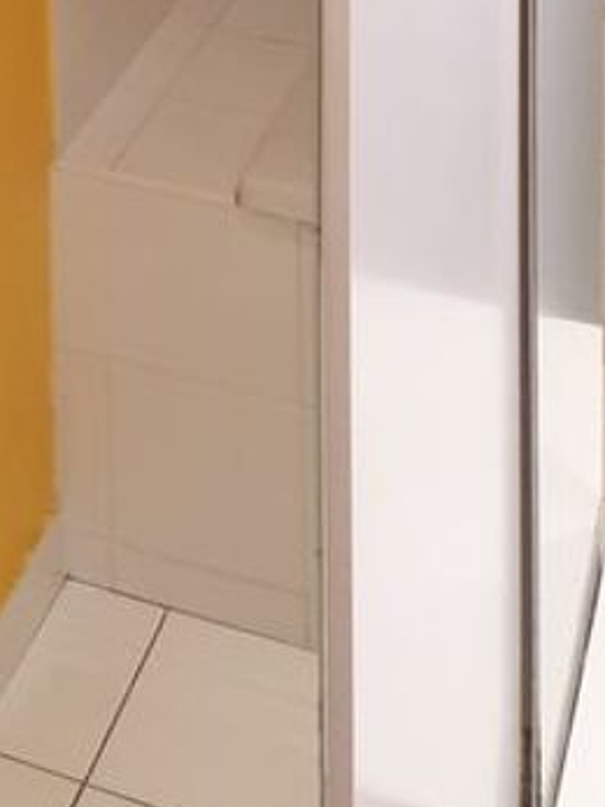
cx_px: -479
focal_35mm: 100
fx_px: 2332
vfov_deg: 16.4
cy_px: -659
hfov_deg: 13.3
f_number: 2.4
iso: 320
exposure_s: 1/50
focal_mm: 4.3
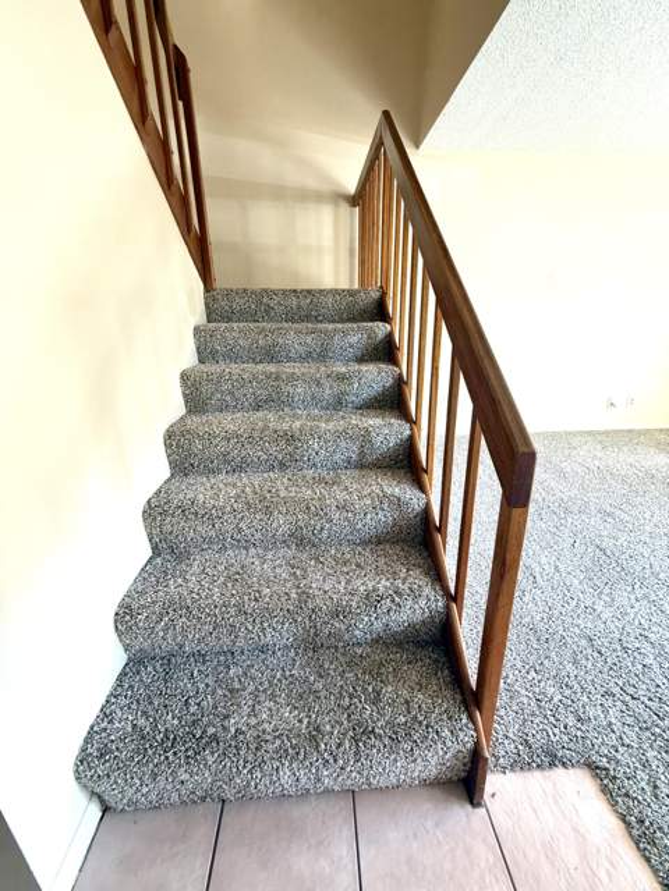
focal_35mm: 14
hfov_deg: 85.7
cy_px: 446
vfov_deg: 102.1
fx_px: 361
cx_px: 334
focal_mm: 2.22
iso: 320
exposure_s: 1/120
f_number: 2.2
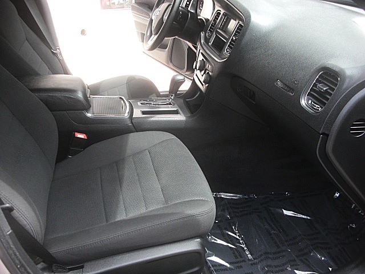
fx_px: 380
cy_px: 137
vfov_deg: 39.7
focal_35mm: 36
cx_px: 182
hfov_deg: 51.4
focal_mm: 6.3
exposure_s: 1/125
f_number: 2.8
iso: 100
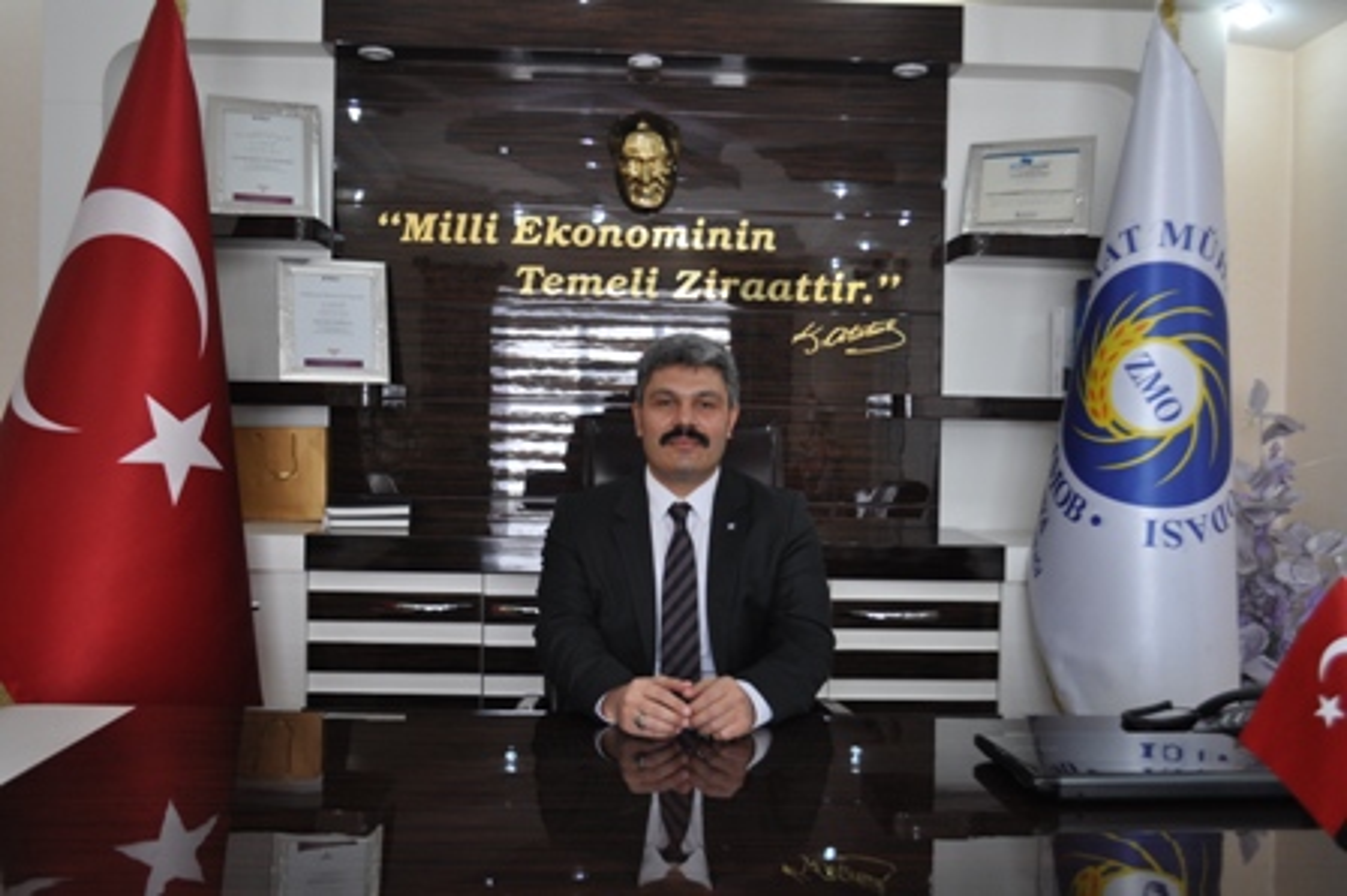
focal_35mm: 33
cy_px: 448
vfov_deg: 39.9
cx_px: 674
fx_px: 1234
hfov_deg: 57.3
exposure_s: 1/60
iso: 560
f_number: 4
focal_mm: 22
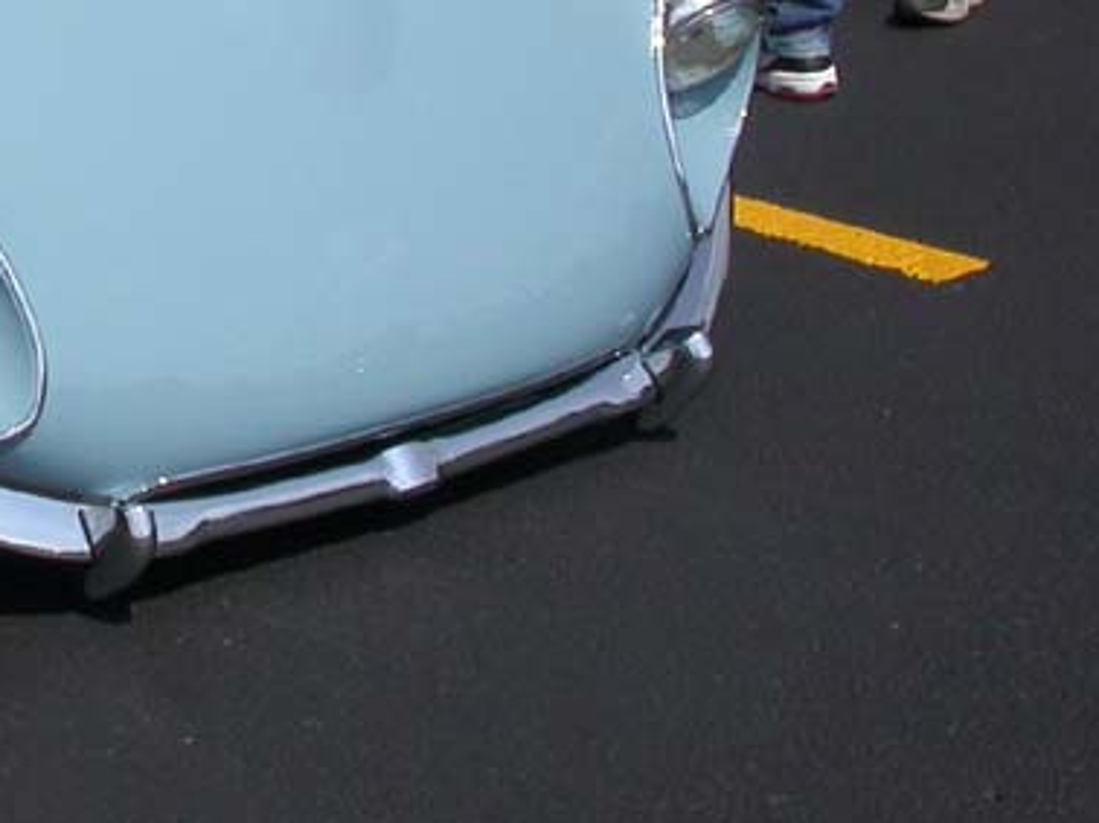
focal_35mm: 103
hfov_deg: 18.1
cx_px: -241
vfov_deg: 13.9
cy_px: -186
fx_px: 3268
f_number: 7.5
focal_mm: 7.85
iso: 100
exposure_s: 1/554
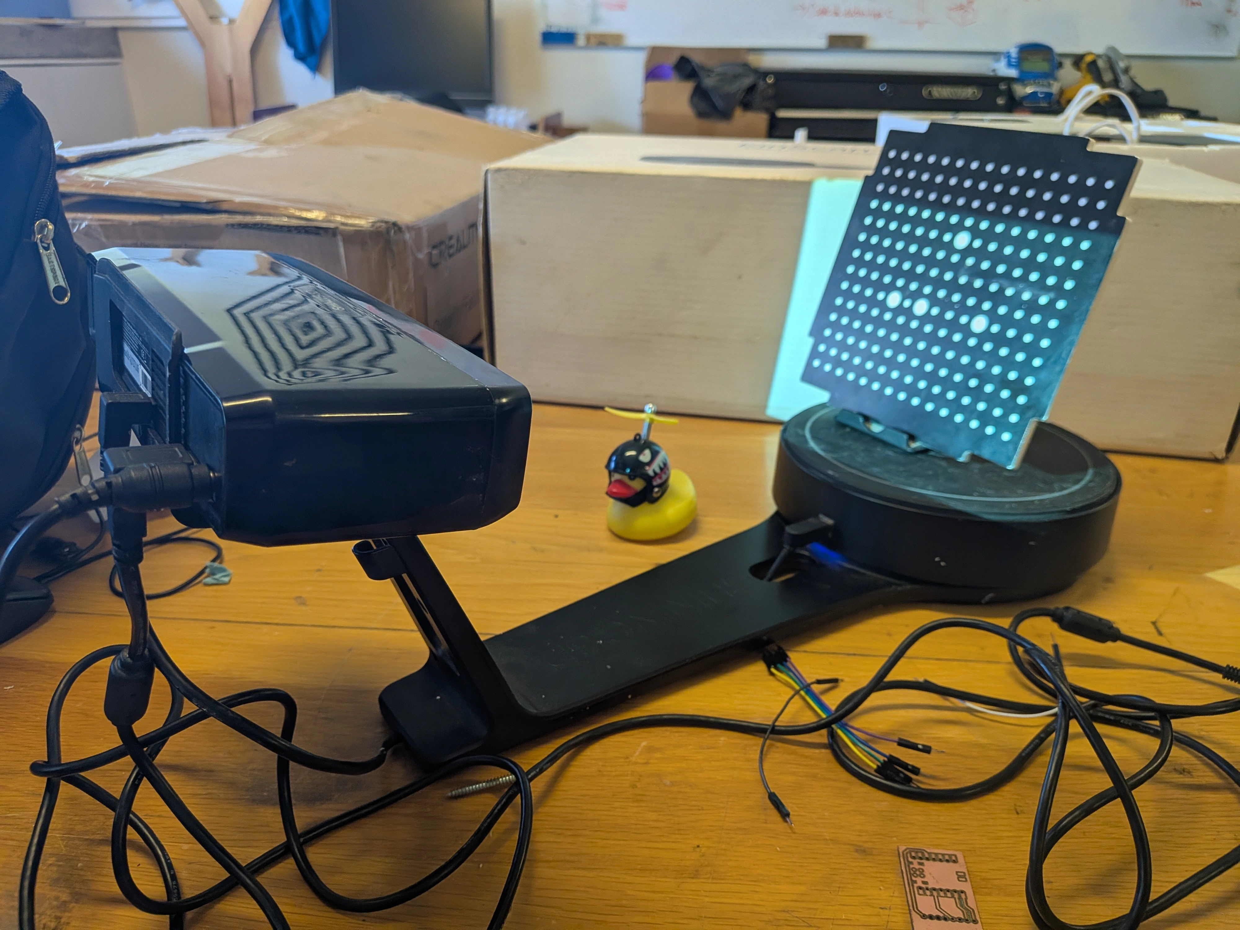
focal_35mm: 24
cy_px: 465
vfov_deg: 56.8
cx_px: 620
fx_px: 860
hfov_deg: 71.6
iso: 21
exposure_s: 1/187
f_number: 1.7
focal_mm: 4.53
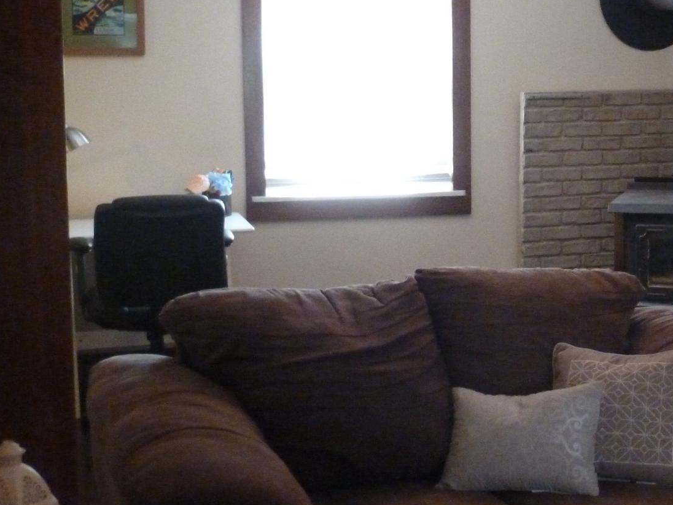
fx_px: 1380
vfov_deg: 20.7
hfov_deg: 26.9
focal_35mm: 71
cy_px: 203
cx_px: 528
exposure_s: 1/20
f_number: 3.8
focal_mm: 6.8
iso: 800
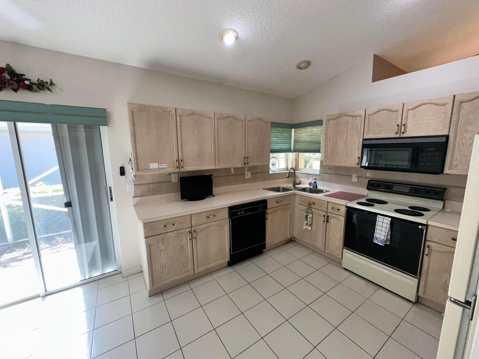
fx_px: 194
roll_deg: +0.0
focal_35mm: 14
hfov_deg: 102.1
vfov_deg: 85.7
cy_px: 180
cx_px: 240
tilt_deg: -8.0
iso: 80
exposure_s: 1/122
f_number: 2.2
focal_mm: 2.22
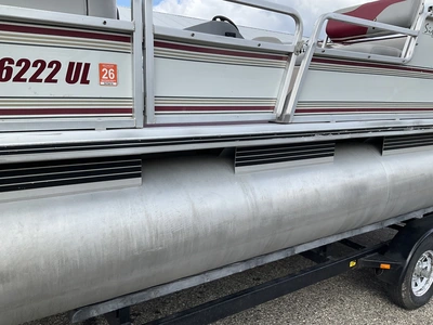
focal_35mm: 29
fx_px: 363
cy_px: 162
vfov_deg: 48.2
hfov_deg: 61.7
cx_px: 216
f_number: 1.8
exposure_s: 1/898
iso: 25
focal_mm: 3
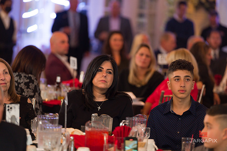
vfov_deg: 6.9
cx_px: 114
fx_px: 1260
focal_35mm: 200
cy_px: 76
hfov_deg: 10.3
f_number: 3.2
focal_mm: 200
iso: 1600
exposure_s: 1/125
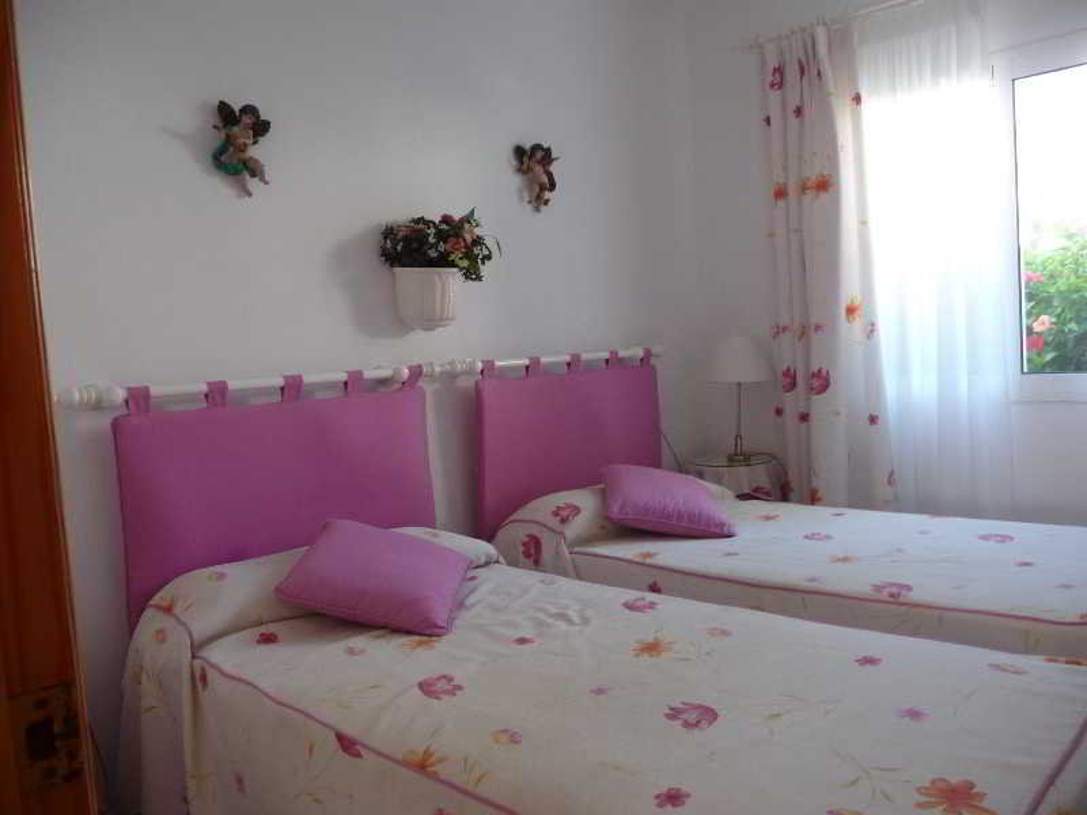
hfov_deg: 63.4
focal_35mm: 28
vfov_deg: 49.7
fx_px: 879
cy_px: 408
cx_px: 544
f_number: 3.3
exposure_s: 1/30
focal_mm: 4.7
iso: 160
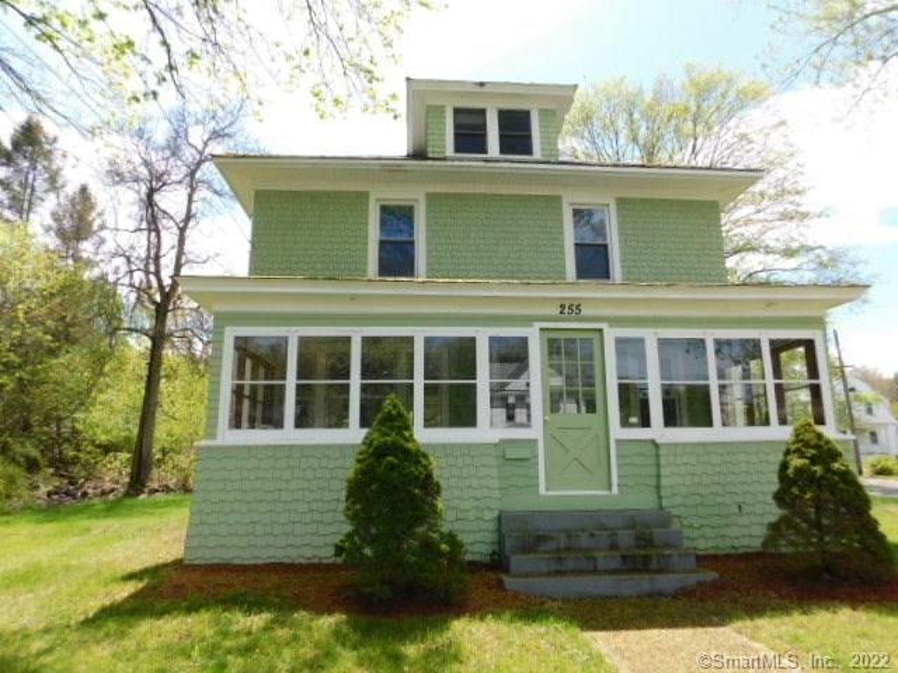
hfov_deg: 73.9
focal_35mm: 23
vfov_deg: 58.9
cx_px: 449
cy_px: 336
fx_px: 597
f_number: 3
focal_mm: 4
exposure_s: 1/800
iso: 125
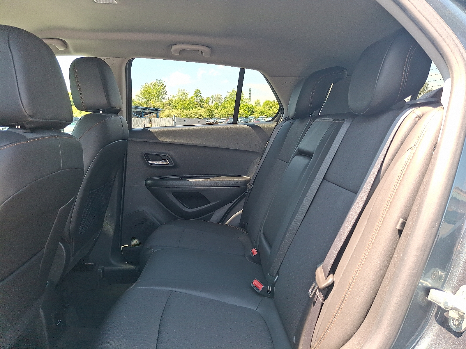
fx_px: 337
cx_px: 233
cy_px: 174
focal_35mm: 25
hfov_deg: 69.4
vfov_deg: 54.9
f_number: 1.8
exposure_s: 1/189
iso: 30
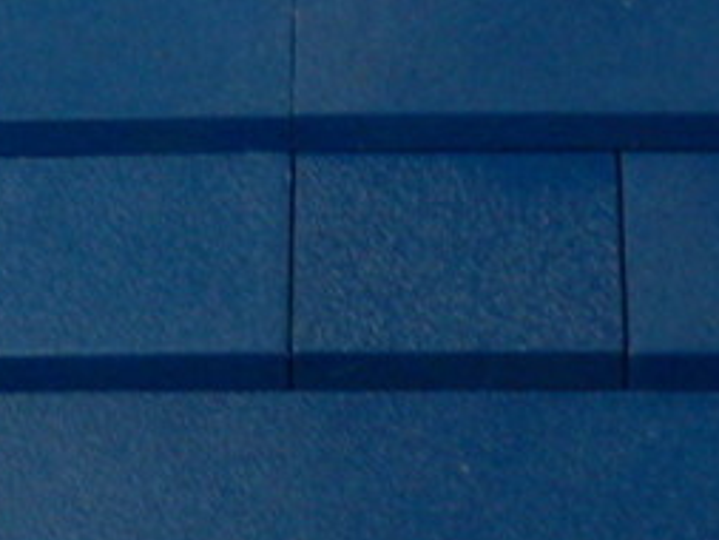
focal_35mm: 128
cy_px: 729
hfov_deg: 15.3
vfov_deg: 11.3
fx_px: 2660
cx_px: 190
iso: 200
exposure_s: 1/30
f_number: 2.8
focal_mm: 6
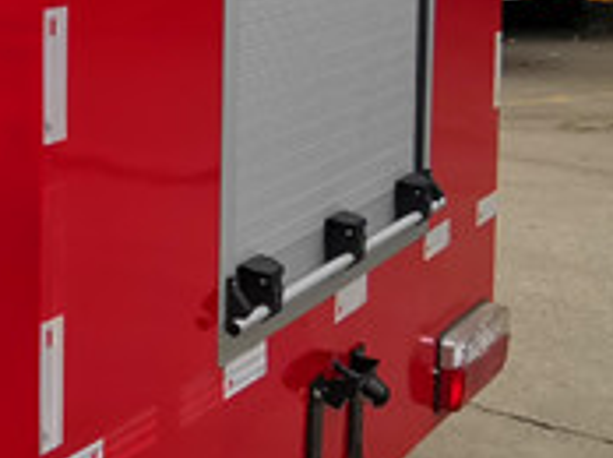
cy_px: -2
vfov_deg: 16.4
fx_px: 1556
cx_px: -377
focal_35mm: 88
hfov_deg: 18.8
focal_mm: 2.26
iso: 50
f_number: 2.2
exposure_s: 1/173
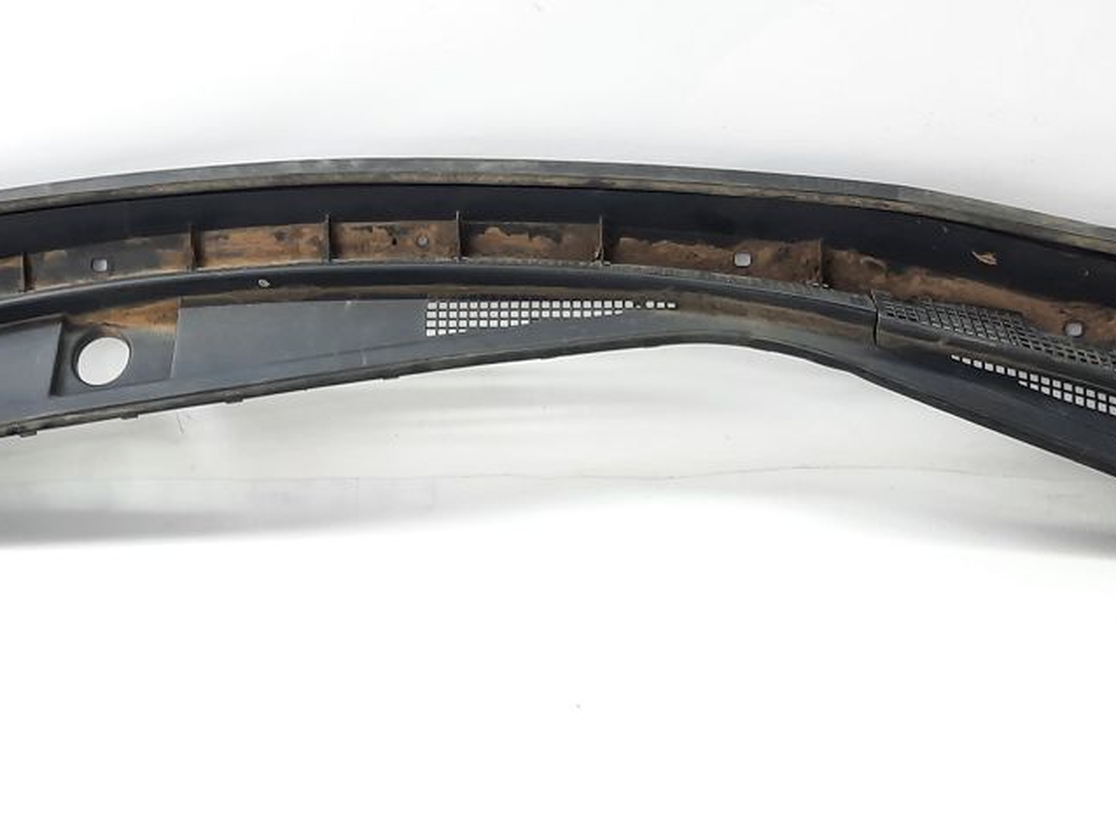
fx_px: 1516
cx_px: 415
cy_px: 395
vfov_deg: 30.9
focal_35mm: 47
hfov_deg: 40.1
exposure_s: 1/50
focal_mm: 4.6
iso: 100
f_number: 2
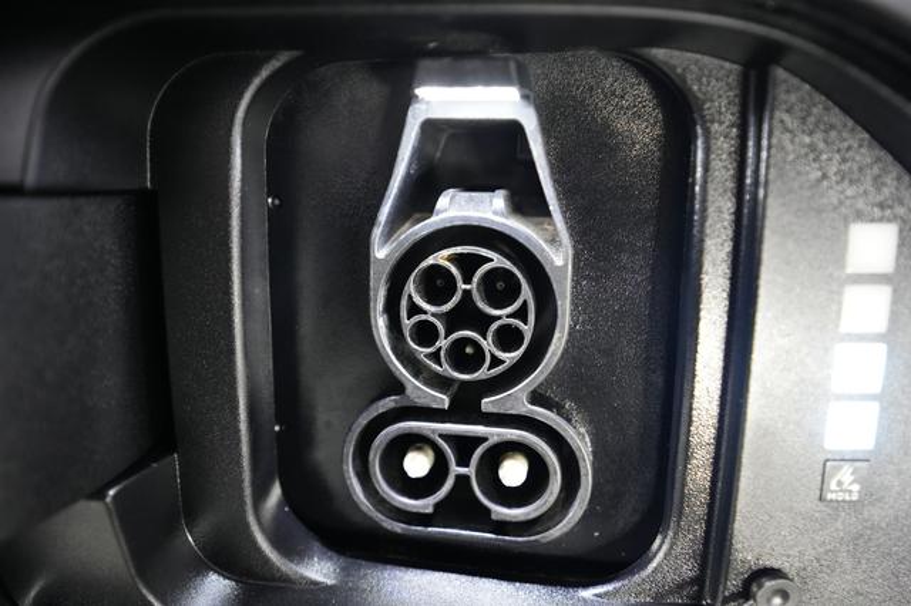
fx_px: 632
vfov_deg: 51.2
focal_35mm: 25
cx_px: 456
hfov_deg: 71.5
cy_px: 303
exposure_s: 1/60
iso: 4000
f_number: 2.8
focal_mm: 25
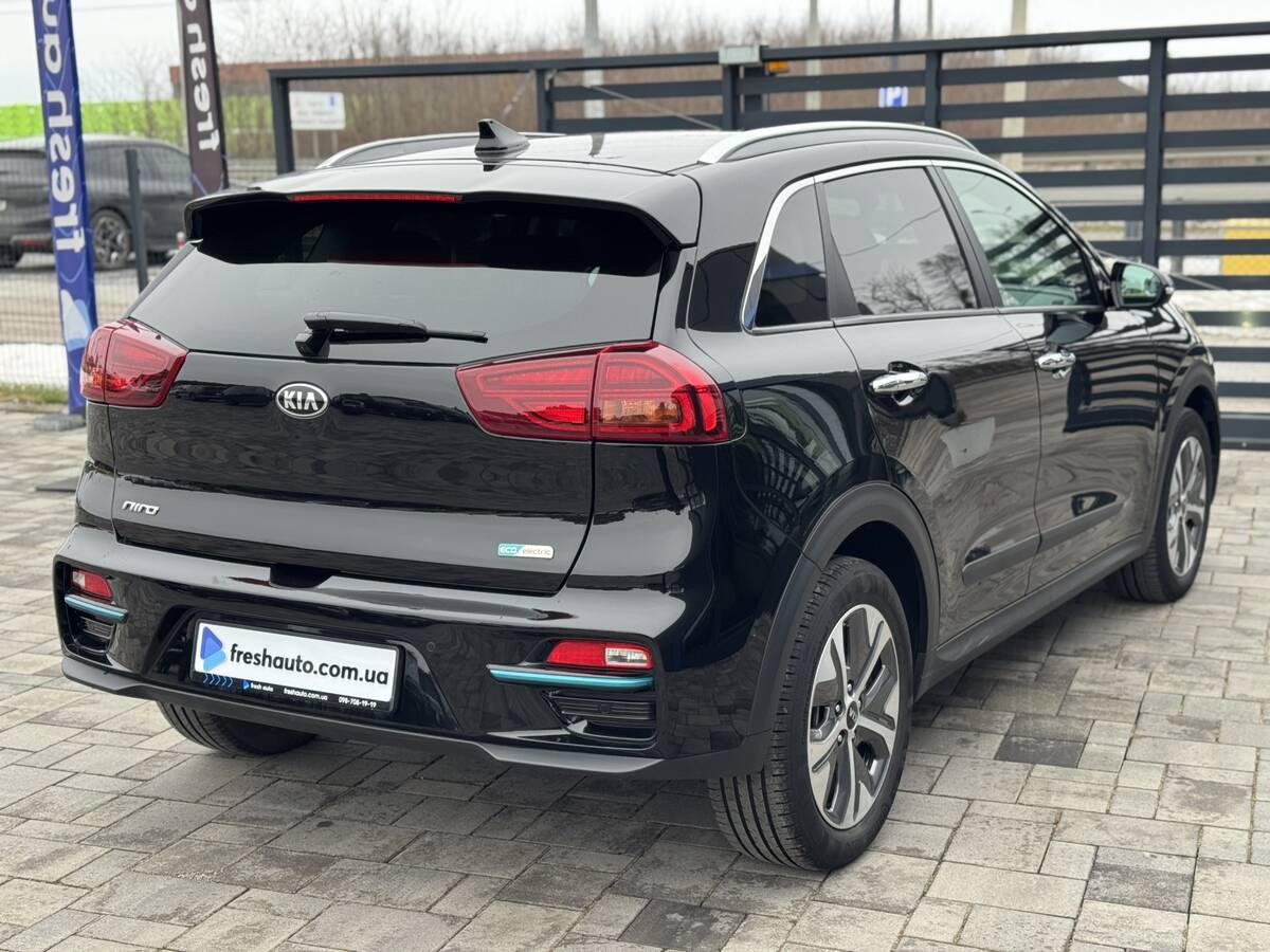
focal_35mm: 48
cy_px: 476
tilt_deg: -11.2
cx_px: 635
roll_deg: +1.1
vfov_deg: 30.3
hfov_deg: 39.7
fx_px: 1761
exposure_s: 1/215
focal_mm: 6.76
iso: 50
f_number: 1.78
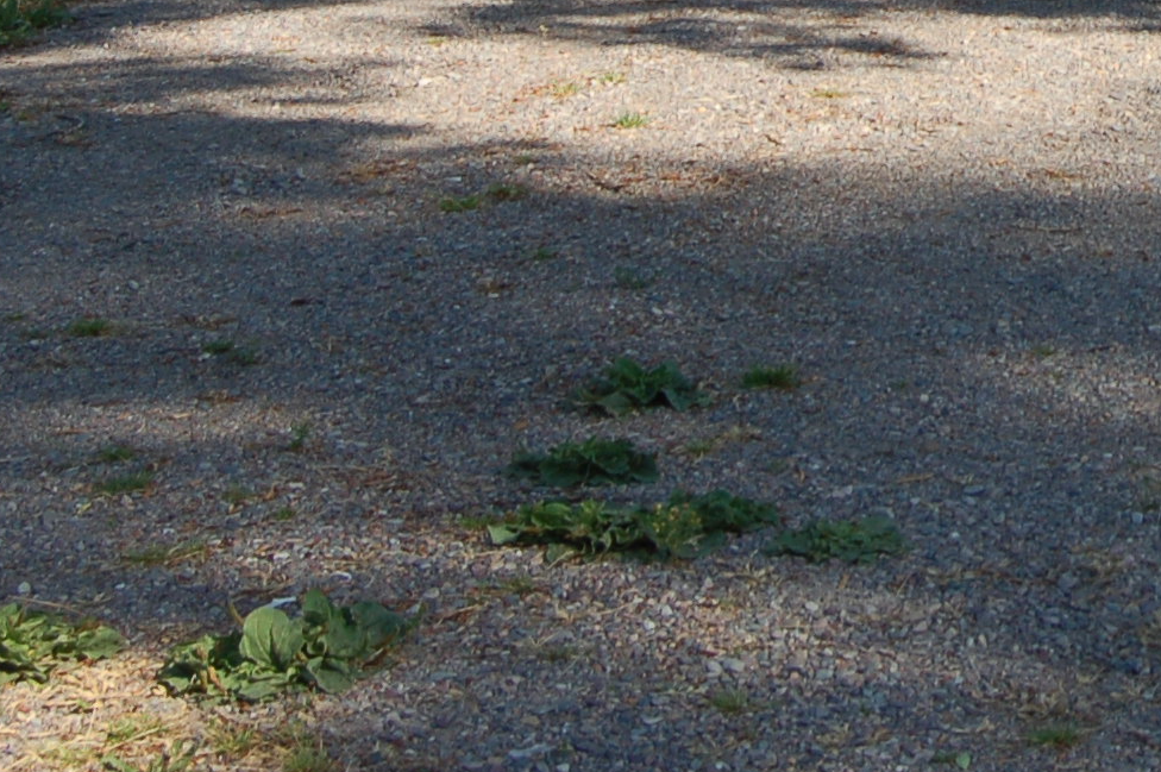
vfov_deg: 9.0
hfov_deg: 13.5
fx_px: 4769
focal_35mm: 148
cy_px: -345
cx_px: 1376
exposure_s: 1/250
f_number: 8
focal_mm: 32
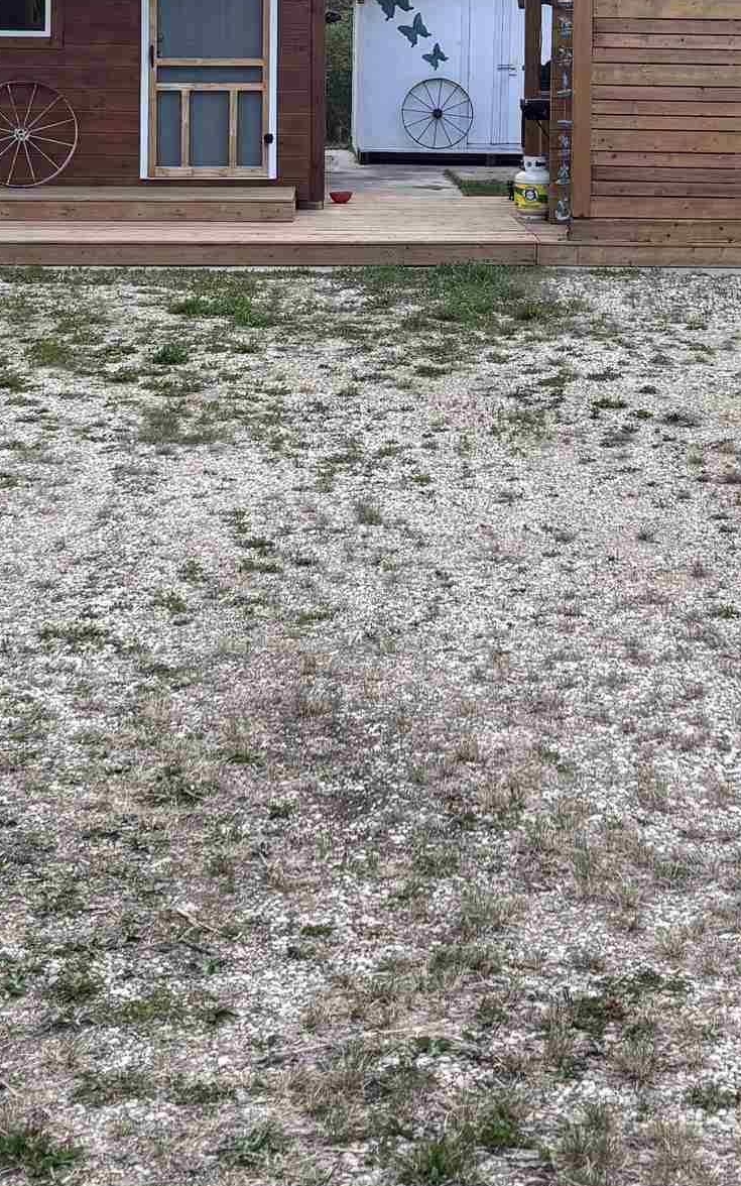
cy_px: 104
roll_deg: -0.4
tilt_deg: -2.7
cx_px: 477
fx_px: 2326
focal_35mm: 72
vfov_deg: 27.5
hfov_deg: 18.1
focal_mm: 5.96
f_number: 1.6
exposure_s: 1/165
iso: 50
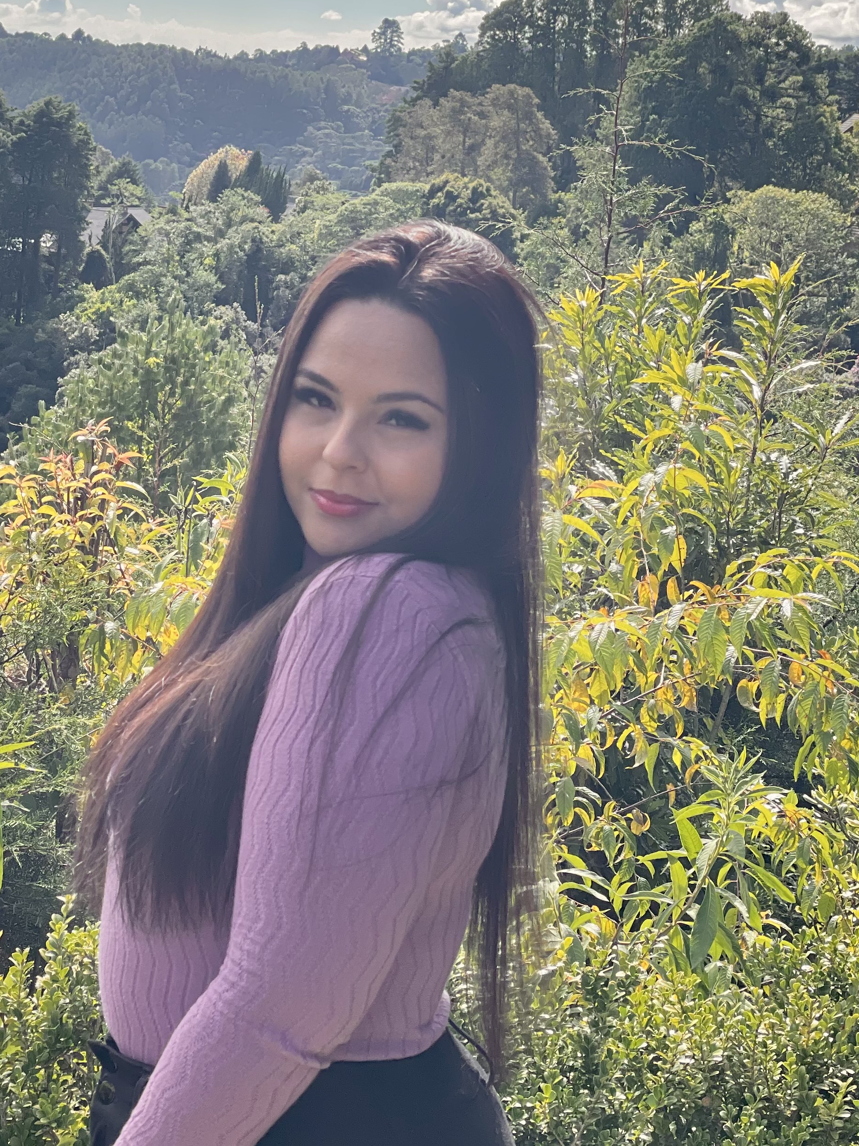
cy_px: 574
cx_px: 290
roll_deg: -4.9
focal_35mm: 85
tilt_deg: -10.0
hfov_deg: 17.3
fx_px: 2813
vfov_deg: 23.0
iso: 32
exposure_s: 1/600
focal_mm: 6
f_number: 2
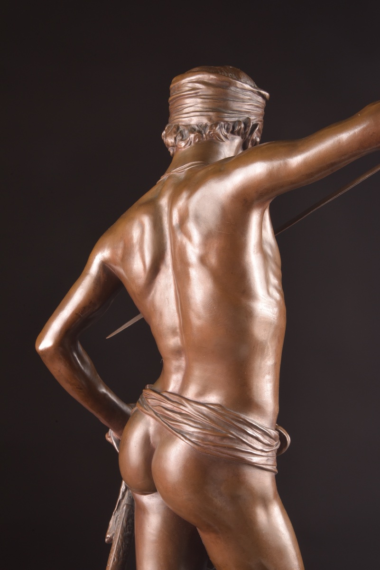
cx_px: 190
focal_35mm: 85
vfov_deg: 23.9
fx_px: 1345
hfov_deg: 16.1
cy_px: 285
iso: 400
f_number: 20
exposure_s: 1/125
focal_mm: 85
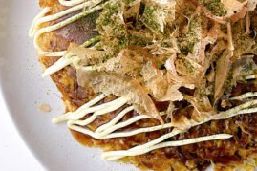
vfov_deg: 20.7
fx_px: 464
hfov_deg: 30.5
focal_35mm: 65
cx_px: 190
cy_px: 34
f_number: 1.8
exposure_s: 1/100
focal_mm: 3.99
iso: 40
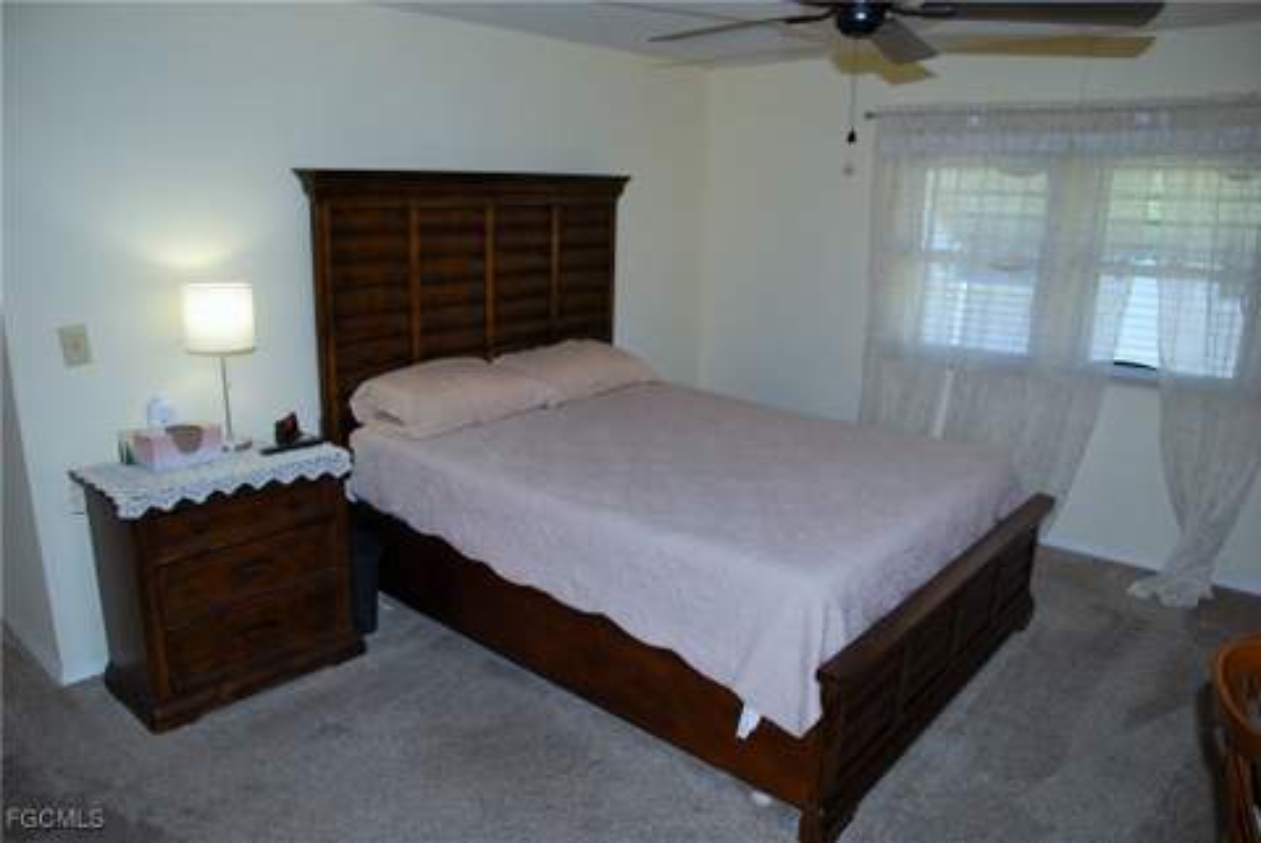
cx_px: 630
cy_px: 422
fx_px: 841
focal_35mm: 24
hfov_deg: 73.7
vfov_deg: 53.2
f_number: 4
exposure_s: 1/60
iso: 200
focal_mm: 16
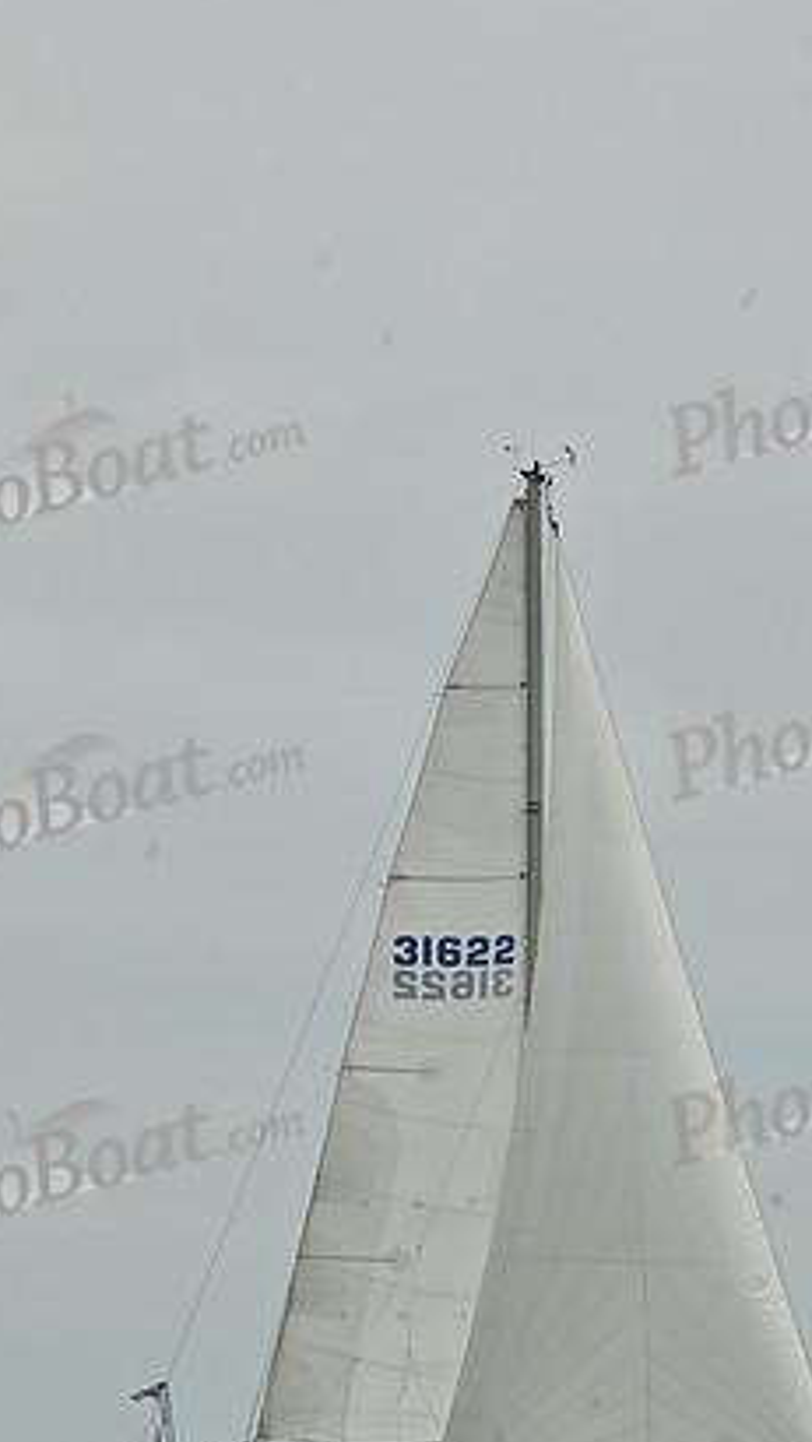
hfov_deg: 5.1
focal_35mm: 237
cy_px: 943
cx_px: 487
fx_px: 9061
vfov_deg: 9.1
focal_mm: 160
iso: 320
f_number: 13
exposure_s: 1/800
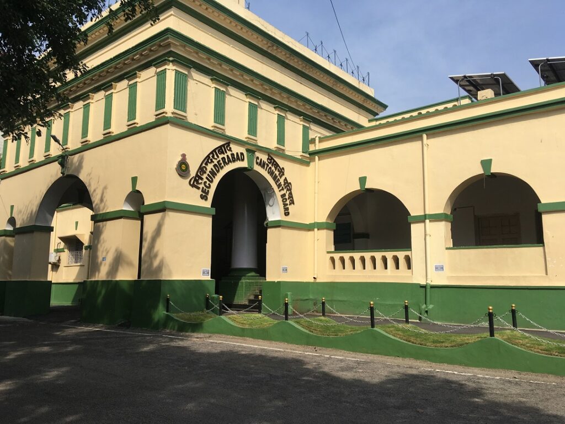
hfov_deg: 61.7
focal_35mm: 29
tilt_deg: +7.9
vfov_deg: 48.2
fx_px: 473
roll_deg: -0.4
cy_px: 212
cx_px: 282
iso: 25
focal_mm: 4.15
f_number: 2.2
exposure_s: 1/1350
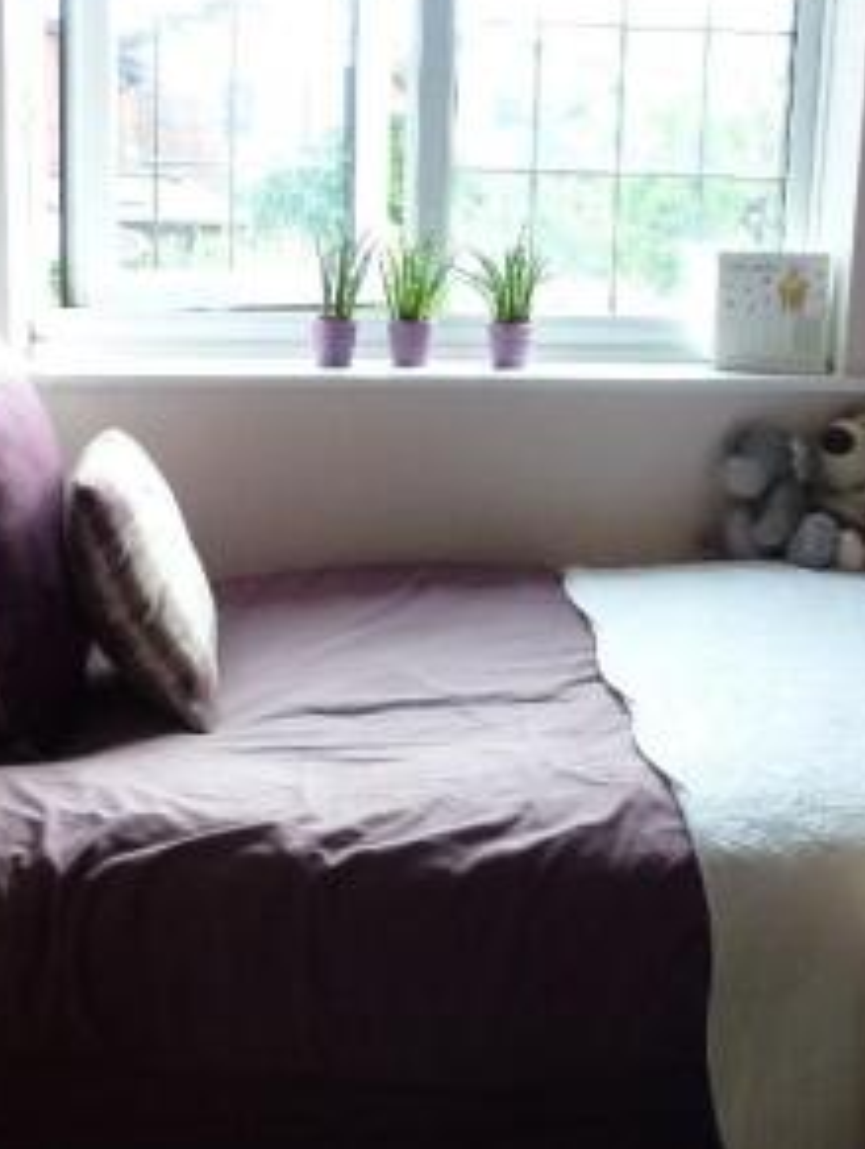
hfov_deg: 30.3
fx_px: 1596
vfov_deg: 39.5
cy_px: 488
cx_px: 464
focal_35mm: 48
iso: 200
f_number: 3.3
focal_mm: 4.3
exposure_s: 1/50
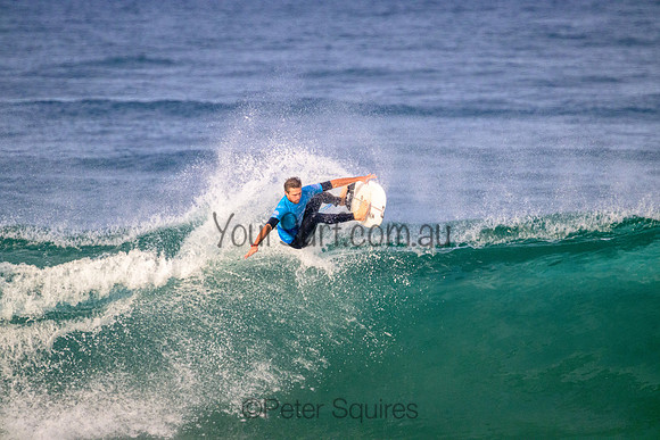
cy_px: 220
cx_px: 330
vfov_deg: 1.7
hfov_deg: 2.6
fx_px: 14669
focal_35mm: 800
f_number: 11
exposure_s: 1/2000
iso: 3200
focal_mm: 800
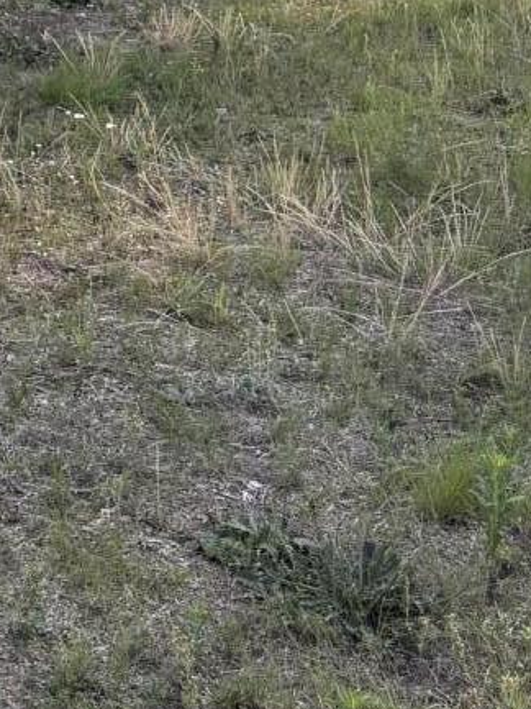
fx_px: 2270
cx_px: -503
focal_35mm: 111
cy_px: -463
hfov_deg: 12.0
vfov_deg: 15.8
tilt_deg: -4.9
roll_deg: +3.0
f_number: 1.78
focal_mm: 6.76
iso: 100
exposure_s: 1/1211
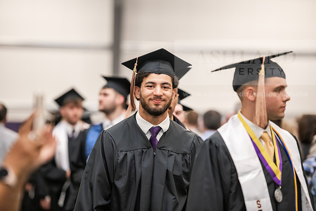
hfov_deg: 11.7
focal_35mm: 175
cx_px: 158
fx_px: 1536
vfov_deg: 7.9
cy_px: 106
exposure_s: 1/200
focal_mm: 175
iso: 2500
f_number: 3.2
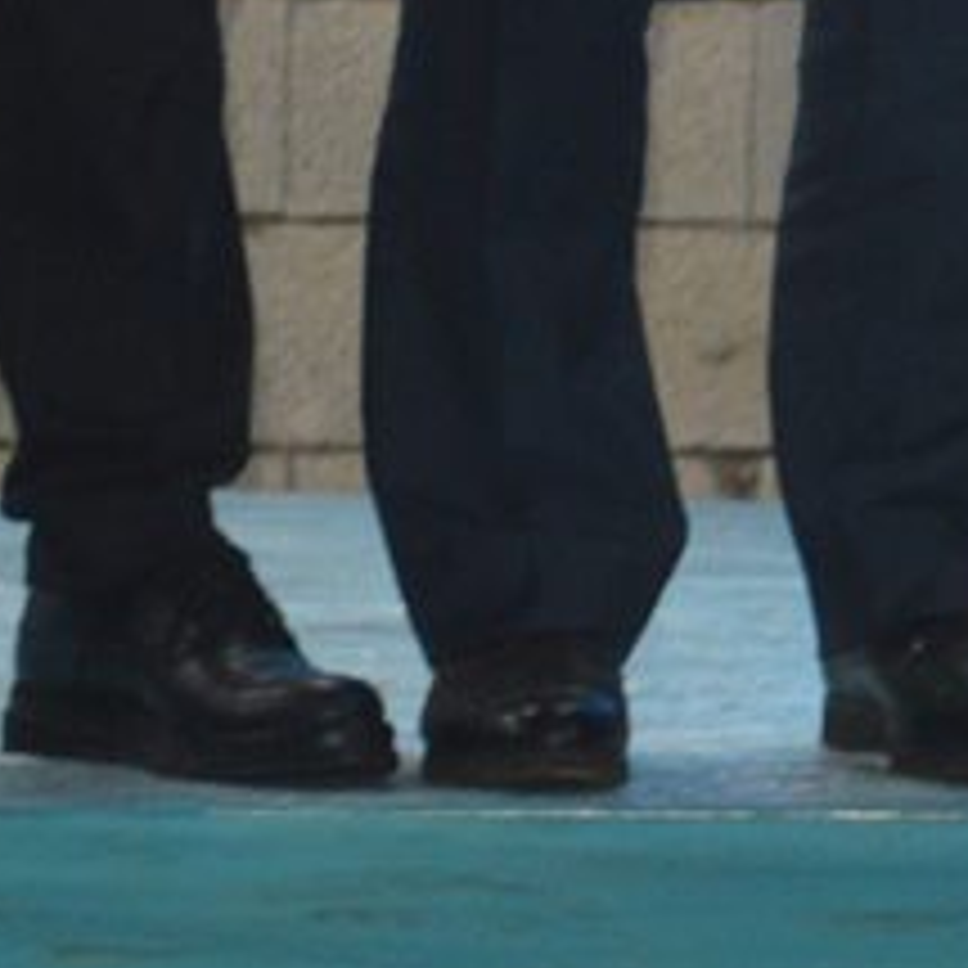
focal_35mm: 365
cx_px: 2931
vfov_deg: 4.7
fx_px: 11538
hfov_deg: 4.6
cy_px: -945
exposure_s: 1/60
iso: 900
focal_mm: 45
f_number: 5
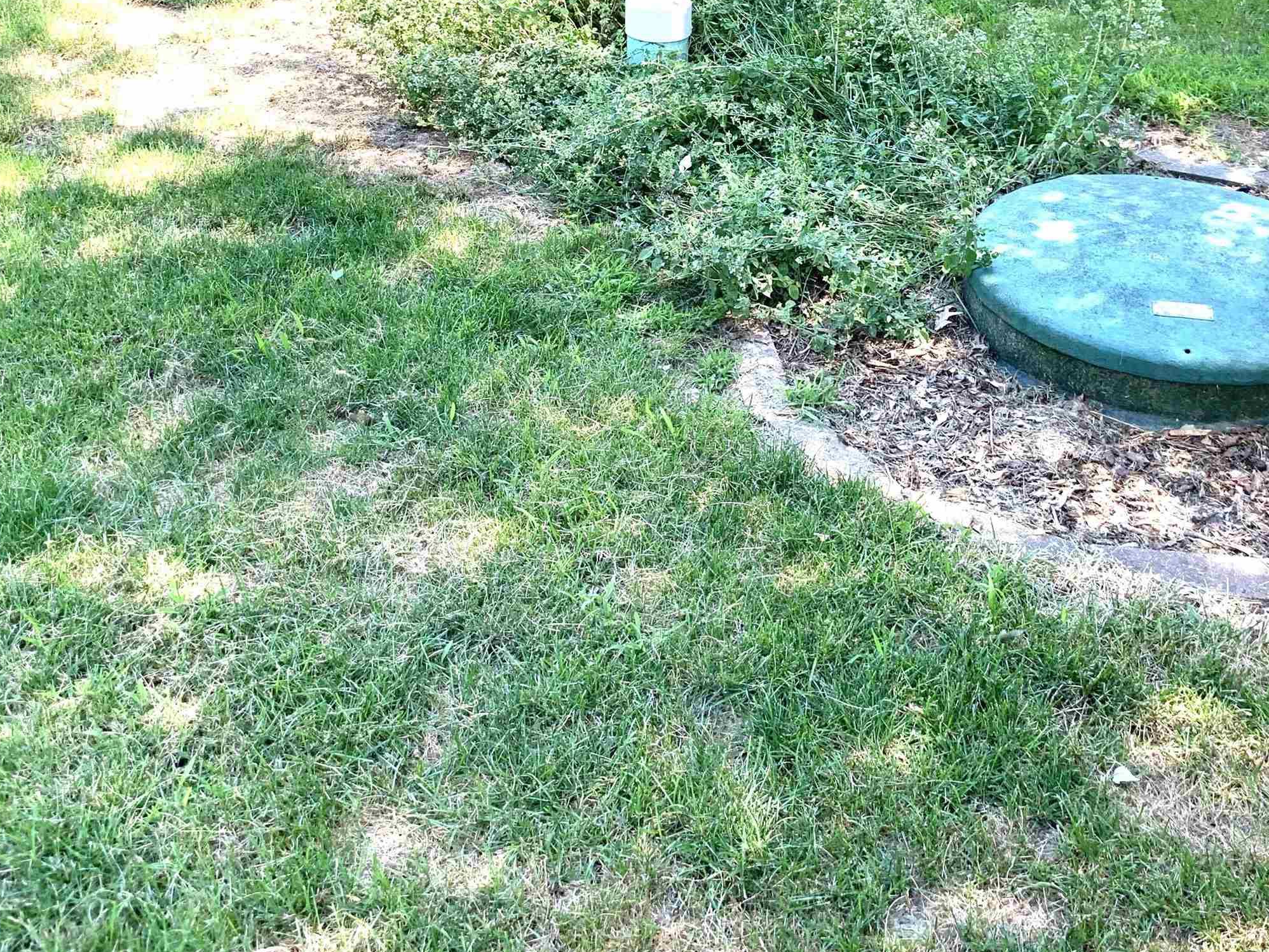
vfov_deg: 35.1
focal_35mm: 40
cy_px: 227
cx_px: 794
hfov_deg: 46.4
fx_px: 1466
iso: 25
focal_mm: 4.25
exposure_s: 1/259
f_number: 1.8
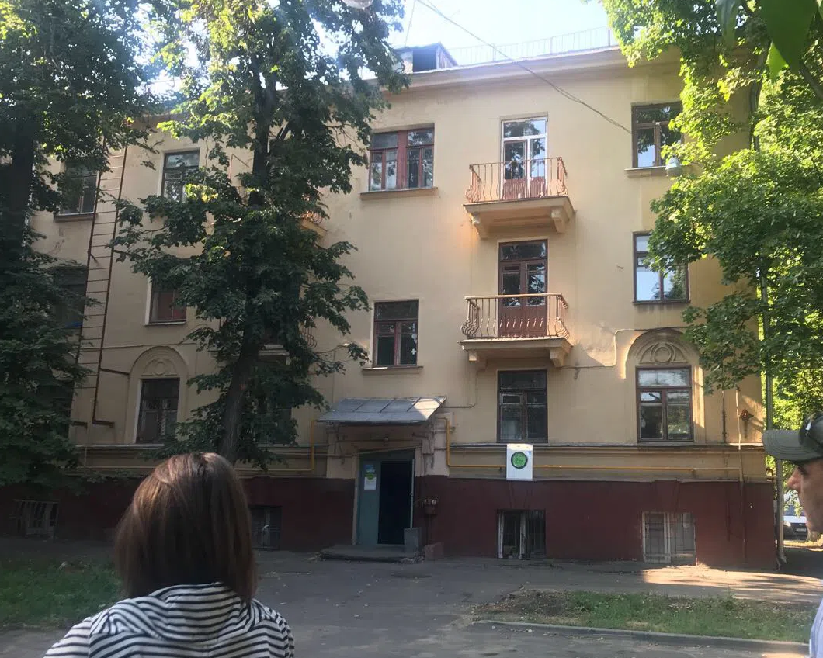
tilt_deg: +12.9
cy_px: 353
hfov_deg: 53.9
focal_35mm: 33
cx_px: 481
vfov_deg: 44.5
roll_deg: -1.5
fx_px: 804
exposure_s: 1/136
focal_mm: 3.99
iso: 20
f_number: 1.8
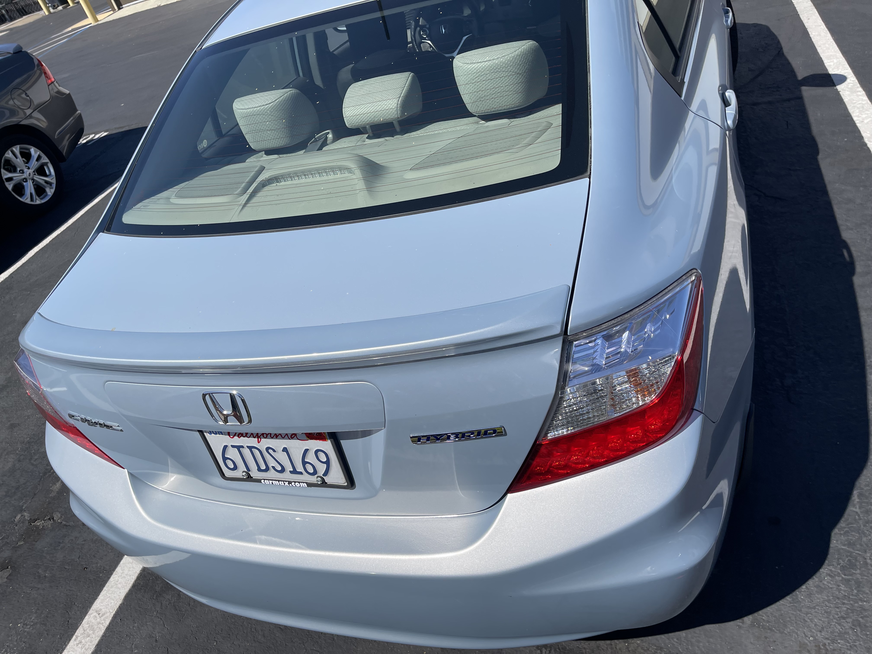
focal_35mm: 25
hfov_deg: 69.4
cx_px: 436
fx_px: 630
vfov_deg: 54.9
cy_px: 327
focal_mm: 5.1
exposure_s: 1/5618
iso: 32
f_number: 1.6
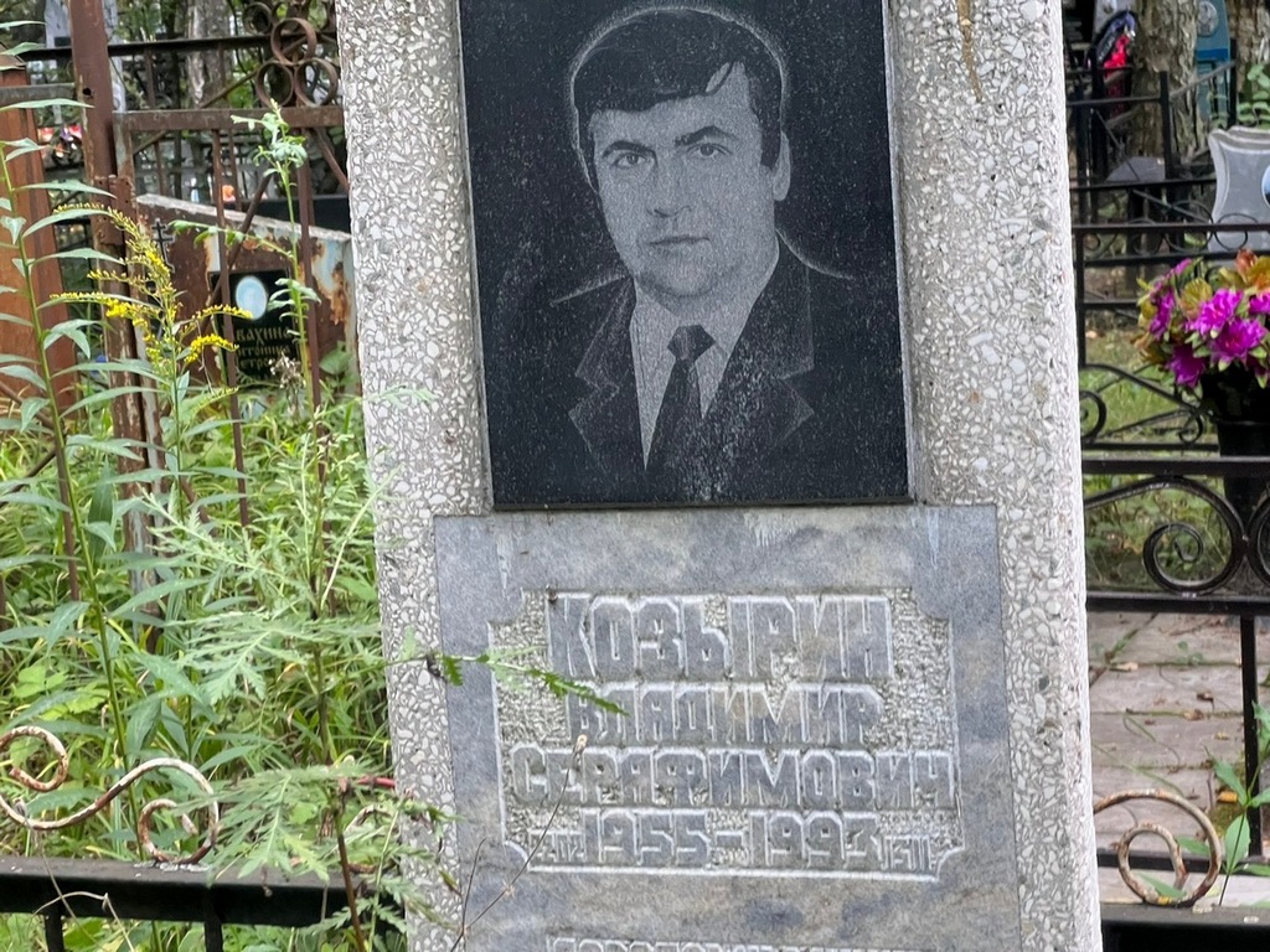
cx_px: 635
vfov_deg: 19.1
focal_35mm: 77
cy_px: 476
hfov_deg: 25.3
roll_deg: +3.4
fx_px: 2825
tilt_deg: -9.9
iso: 320
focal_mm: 9
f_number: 2.8
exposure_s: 1/60
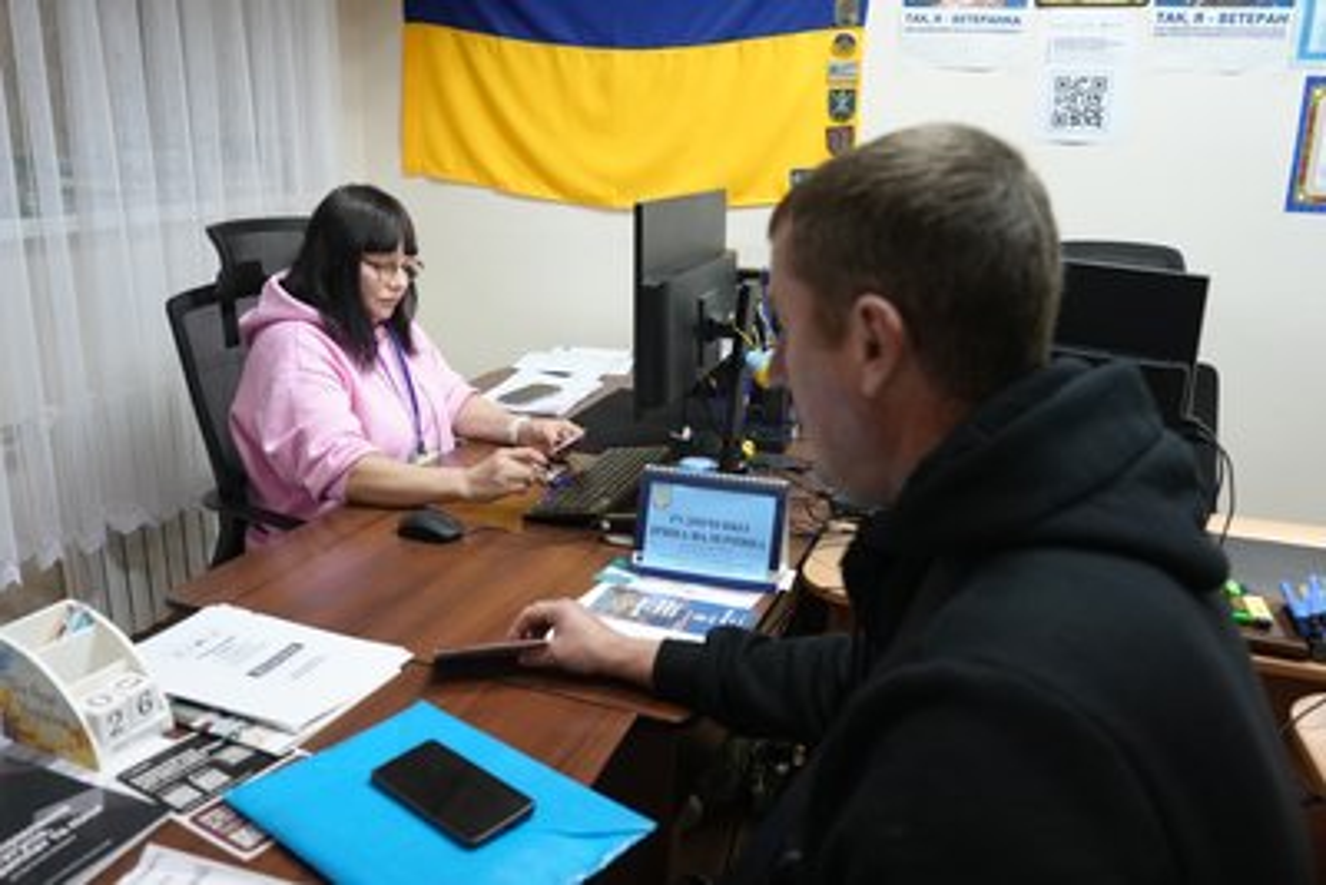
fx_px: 1032
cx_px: 663
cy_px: 442
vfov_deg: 46.4
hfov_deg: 65.5
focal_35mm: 28
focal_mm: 28
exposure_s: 1/160
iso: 4000
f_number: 4
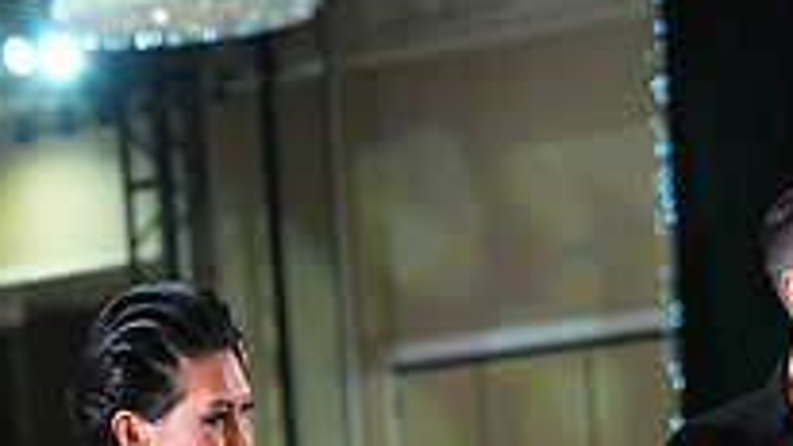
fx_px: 7887
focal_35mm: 375
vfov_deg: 3.2
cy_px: 765
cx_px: 660
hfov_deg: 5.7
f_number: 4.5
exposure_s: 1/400
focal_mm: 127
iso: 8000
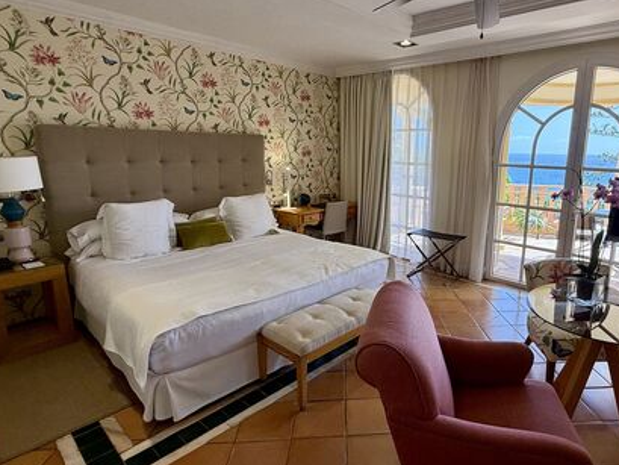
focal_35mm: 21
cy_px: 219
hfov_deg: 77.9
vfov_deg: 63.4
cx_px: 377
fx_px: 376
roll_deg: -1.1
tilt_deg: -10.0
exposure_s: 1/136
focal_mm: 2.22
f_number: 2.2
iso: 64
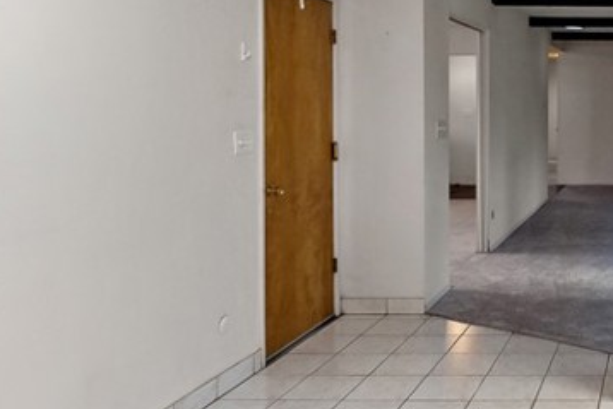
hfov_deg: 40.6
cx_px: 649
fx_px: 681
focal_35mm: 40
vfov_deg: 32.8
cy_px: 104
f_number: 4
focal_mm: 14
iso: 640
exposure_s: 1/160
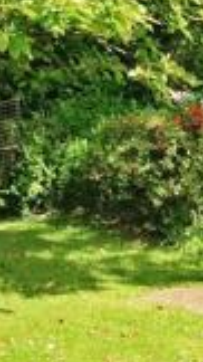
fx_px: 1217
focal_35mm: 127
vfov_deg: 16.8
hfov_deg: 9.1
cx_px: 370
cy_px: 72
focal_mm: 20
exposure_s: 1/100
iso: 200
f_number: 9
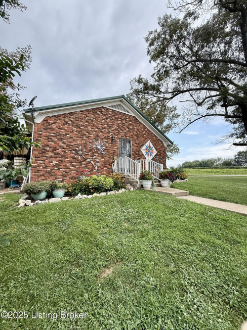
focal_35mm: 14
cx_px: 124
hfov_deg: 85.7
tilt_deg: +5.5
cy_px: 165
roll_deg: -1.5
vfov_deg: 102.1
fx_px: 133
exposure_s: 1/316
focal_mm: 2.22
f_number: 2.2
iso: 64
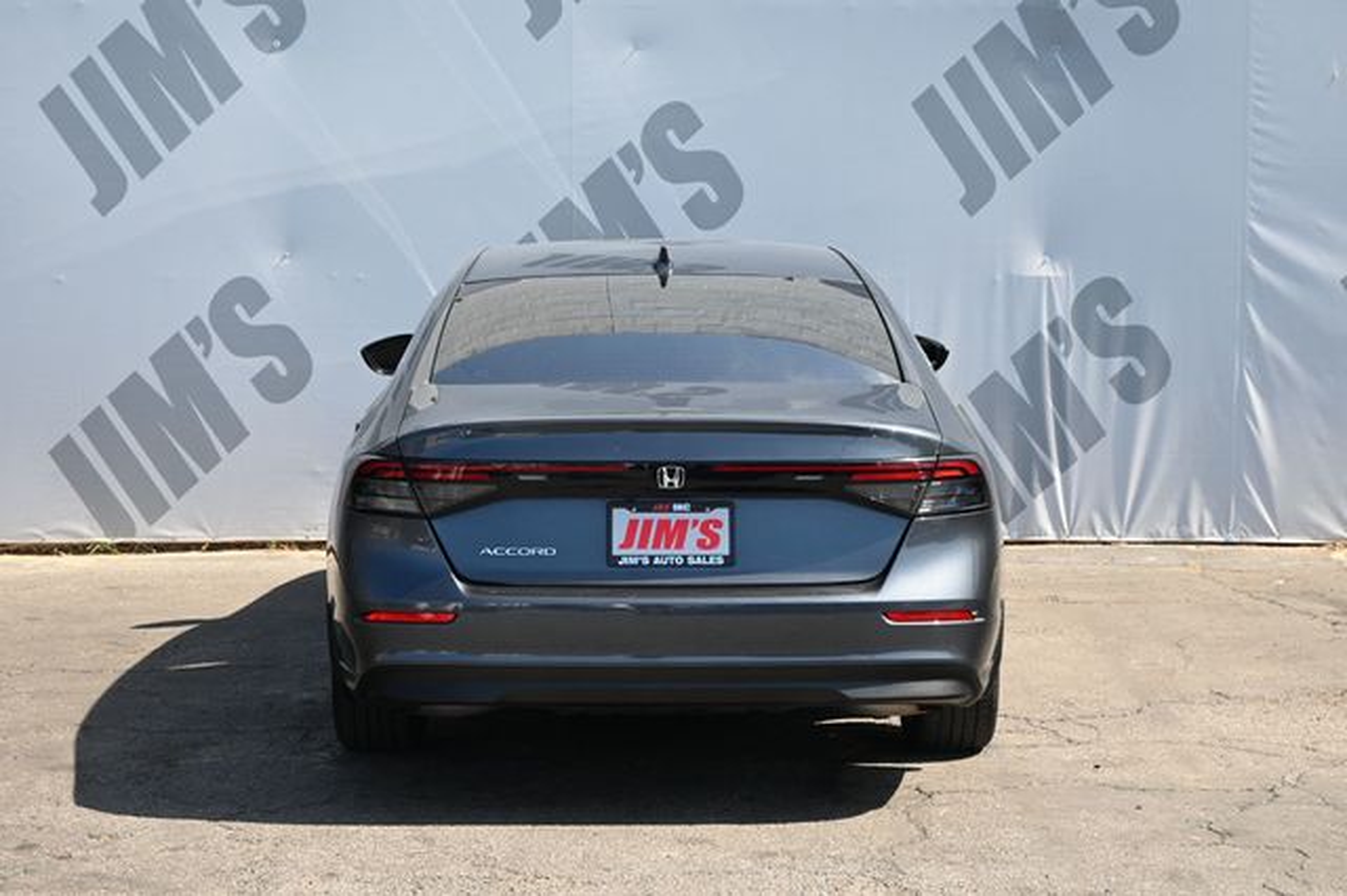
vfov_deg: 22.1
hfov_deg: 32.6
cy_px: 448
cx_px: 674
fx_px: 2300
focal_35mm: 62
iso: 250
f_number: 5.6
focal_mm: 41
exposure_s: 1/250
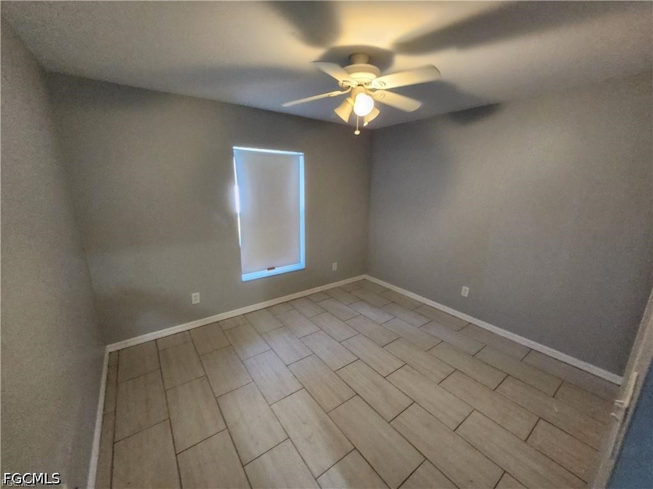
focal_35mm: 13
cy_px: 244
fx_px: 245
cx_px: 326
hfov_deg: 106.2
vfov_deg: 89.9
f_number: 2.2
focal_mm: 1.74
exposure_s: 1/30
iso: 320
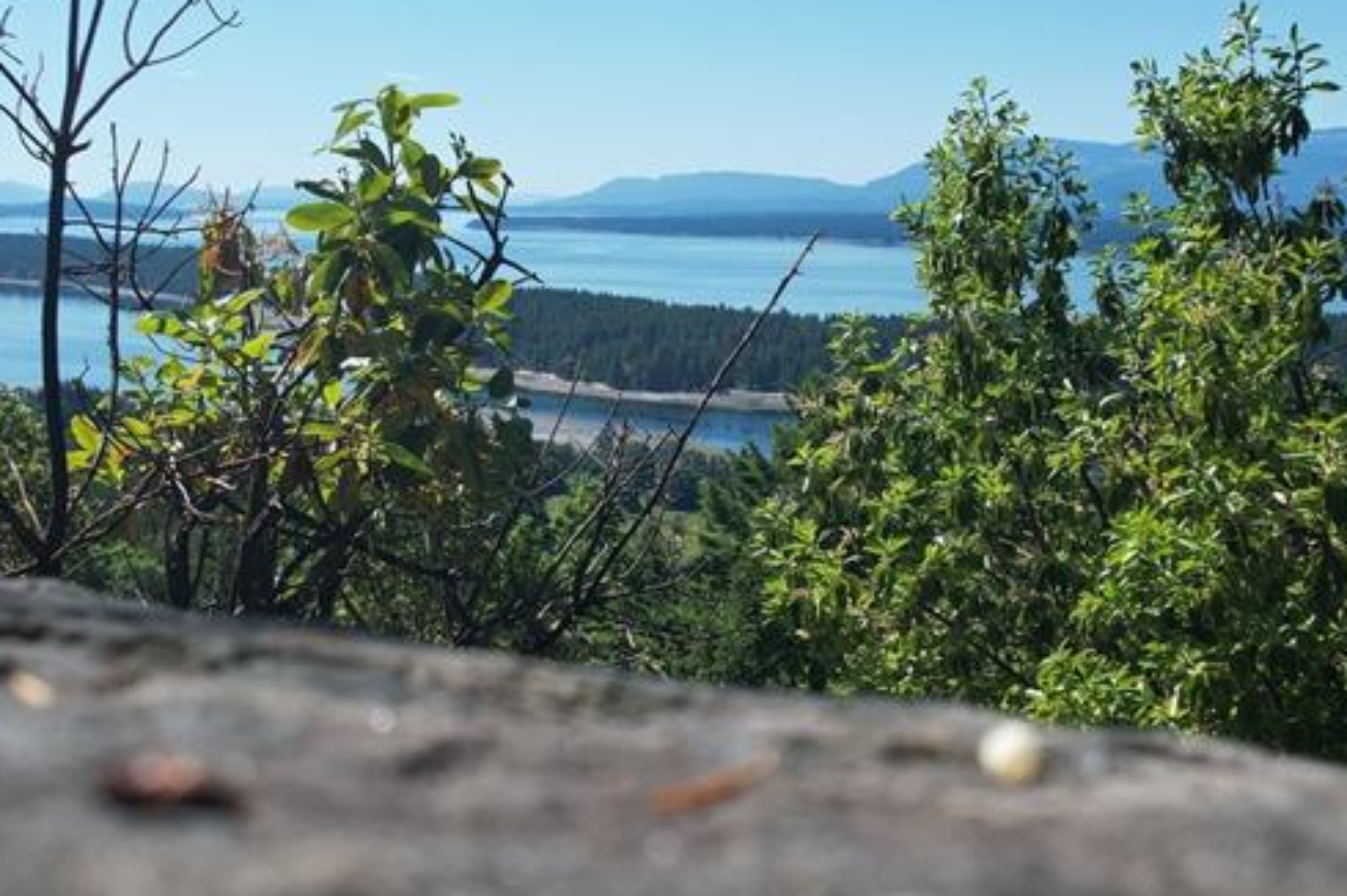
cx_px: 665
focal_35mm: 46
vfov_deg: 29.2
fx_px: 1720
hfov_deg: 42.8
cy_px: 437
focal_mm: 8.38
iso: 120
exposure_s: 1/2000
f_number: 2.8
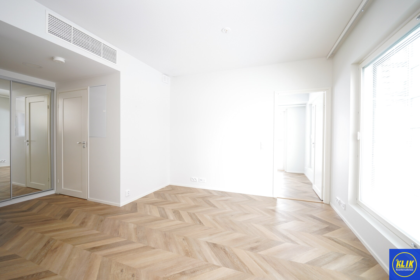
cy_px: 140
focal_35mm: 14
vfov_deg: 81.2
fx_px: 163
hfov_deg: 104.3
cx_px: 210
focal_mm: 14
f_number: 1.8
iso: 500
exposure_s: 1/30
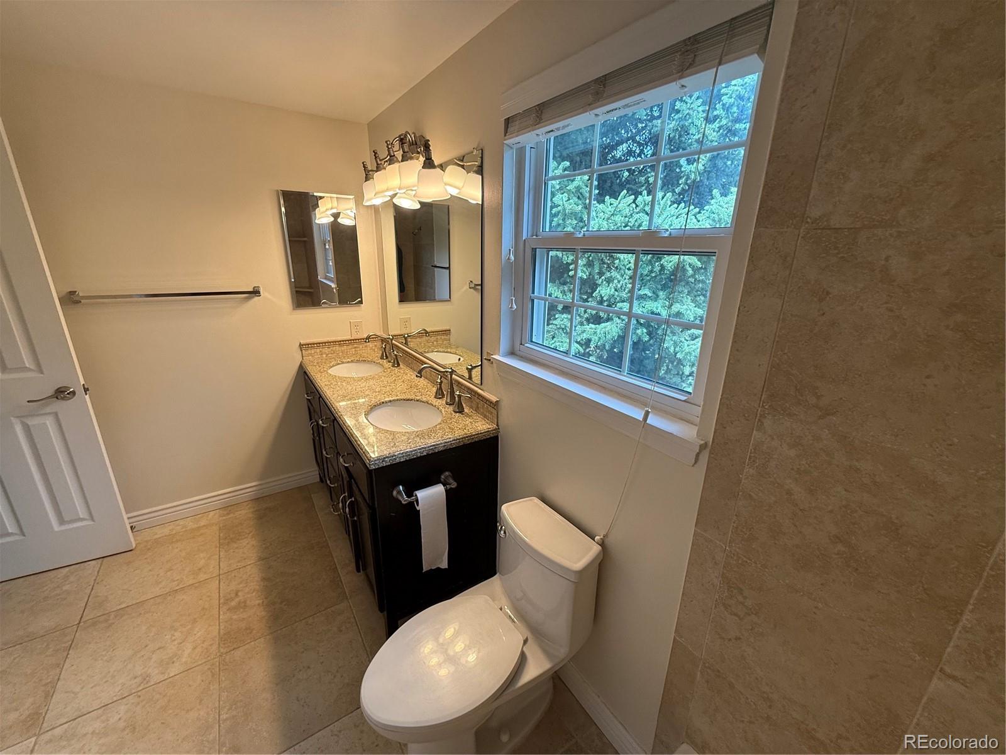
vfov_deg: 85.7
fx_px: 407
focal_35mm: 14
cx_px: 503
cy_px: 378
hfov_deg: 102.1
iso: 100
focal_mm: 2.22
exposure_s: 1/120
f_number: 2.2
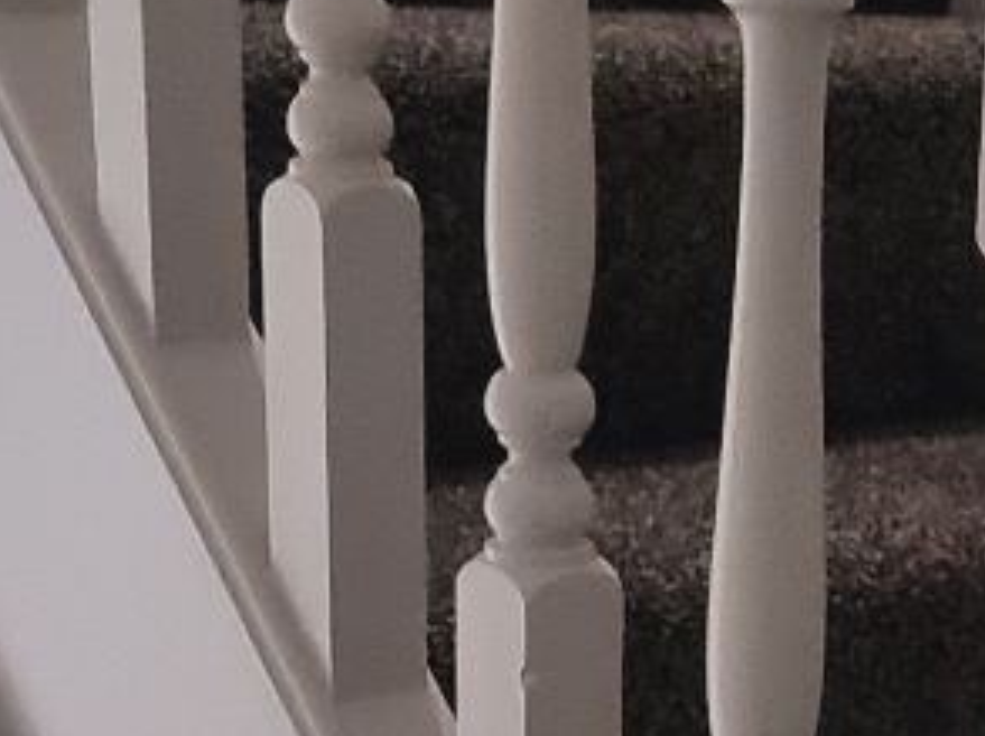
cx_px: 800
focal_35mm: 91
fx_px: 2586
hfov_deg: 21.3
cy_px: 1022
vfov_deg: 15.3
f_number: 2.2
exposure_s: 1/50
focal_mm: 2.2
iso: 320
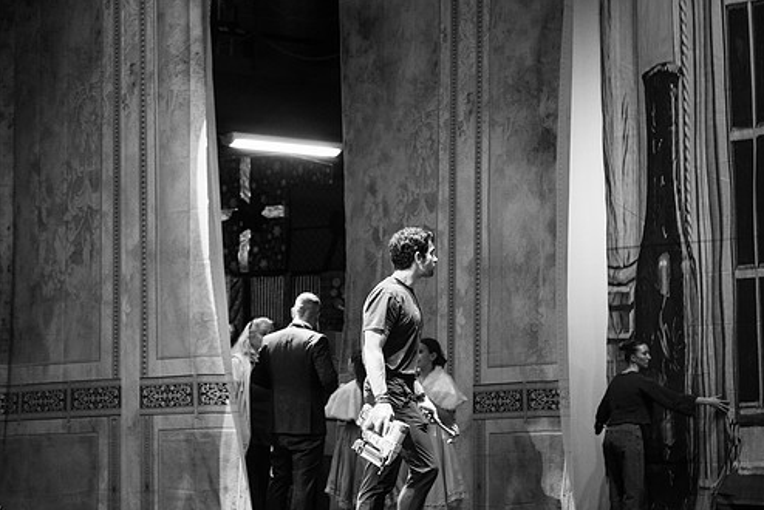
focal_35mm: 122
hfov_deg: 16.8
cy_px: 293
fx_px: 2591
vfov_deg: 11.2
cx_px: 345
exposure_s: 1/200
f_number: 4
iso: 4500
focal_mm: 104
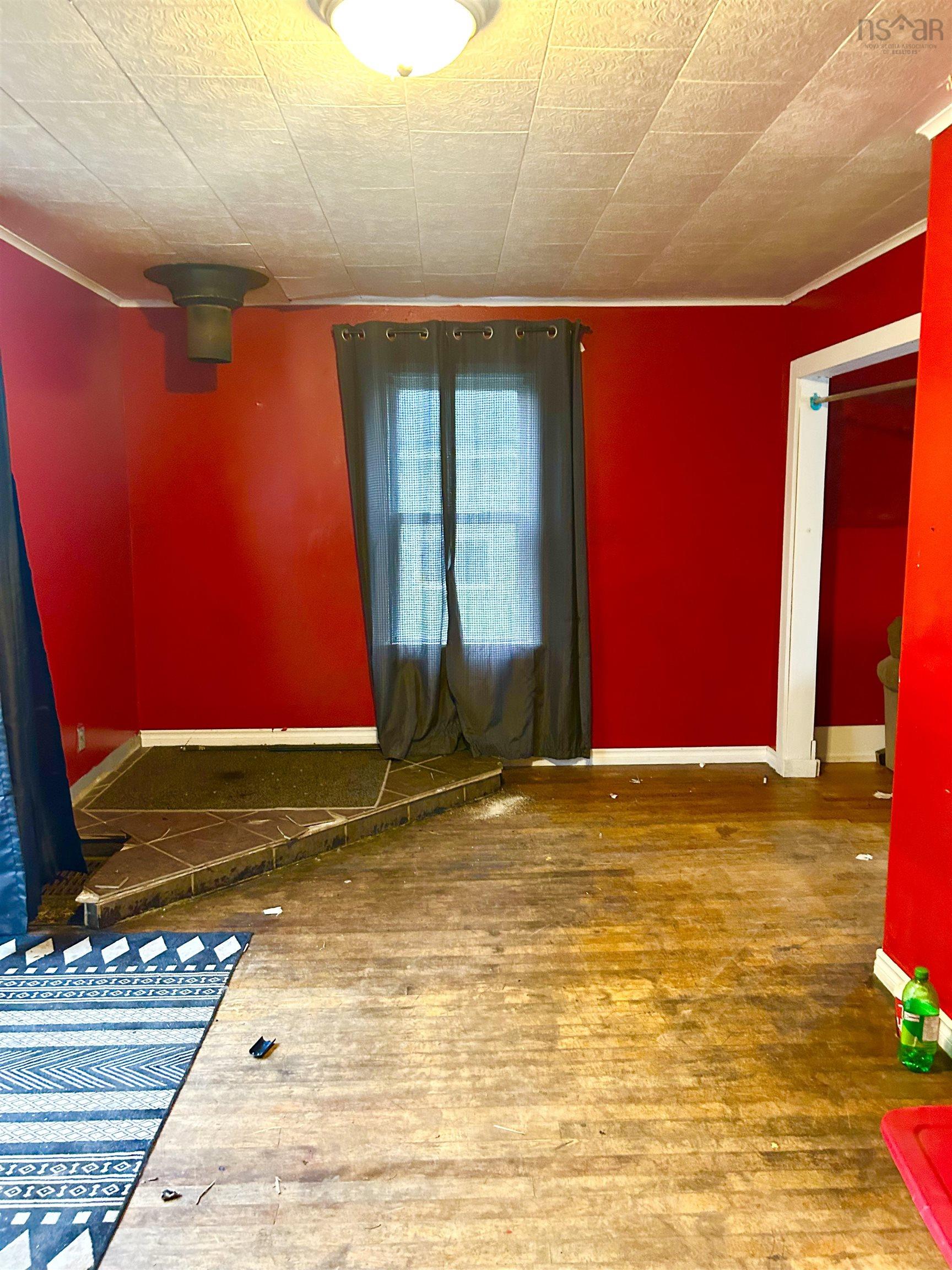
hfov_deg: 53.1
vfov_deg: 67.3
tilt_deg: -7.2
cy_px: 635
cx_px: 476
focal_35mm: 26
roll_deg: +0.9
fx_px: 953
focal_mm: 5.7
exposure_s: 1/40
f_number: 1.5
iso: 500
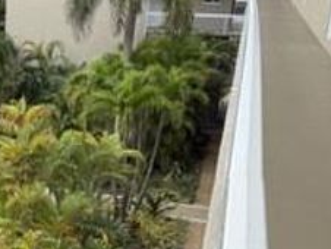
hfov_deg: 27.7
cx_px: -44
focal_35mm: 63
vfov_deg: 22.5
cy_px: 244
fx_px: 603
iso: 80
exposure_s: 1/1770
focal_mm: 6.76
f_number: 1.78
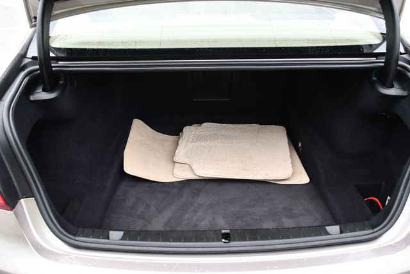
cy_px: 137
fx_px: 410
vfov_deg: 36.9
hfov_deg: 53.1
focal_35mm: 36
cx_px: 205
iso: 400
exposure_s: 1/250
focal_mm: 18
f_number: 3.5
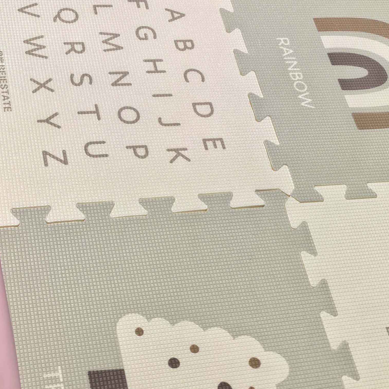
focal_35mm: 81
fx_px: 1030
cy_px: 8
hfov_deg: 21.4
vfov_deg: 20.7
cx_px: 189
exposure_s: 1/100
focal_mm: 6.98
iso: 100
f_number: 1.4
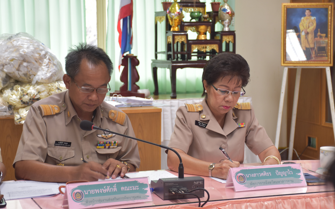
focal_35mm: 77
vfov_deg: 16.9
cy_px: 105
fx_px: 703
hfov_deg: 26.8
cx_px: 168
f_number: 4.8
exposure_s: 1/30
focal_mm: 50
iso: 560
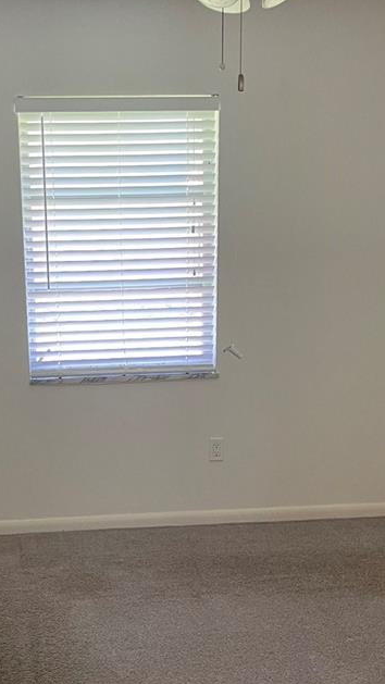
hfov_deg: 22.9
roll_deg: +3.0
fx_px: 943
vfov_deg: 39.1
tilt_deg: -15.6
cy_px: 486
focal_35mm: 52
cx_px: 119
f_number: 1.6
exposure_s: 1/60
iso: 160
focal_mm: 5.1
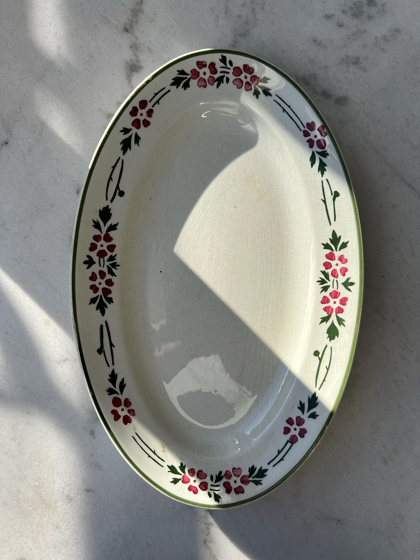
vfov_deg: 67.3
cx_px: 210
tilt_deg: -88.8
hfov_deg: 53.0
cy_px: 280
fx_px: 421
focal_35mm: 26
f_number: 1.5
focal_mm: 5.7
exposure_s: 1/2045
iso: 50
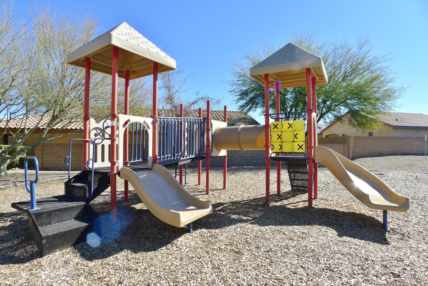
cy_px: 143
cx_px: 214
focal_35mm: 24
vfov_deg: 53.2
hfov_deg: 73.7
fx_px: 285
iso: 80
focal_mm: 5.1
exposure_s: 1/500
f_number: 4
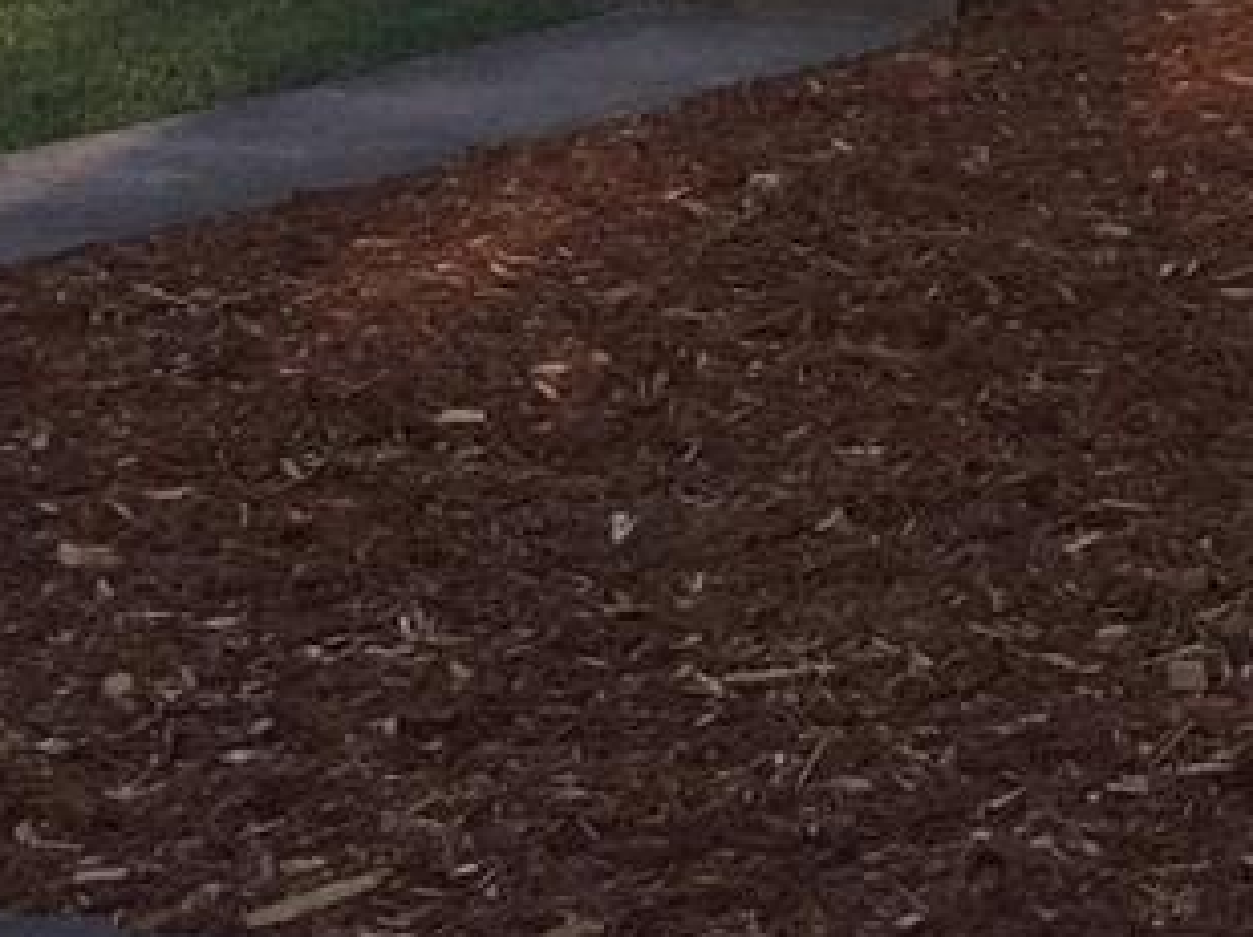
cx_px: 1764
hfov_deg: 13.4
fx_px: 5098
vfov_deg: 10.2
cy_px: -333
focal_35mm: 141
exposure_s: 1/465
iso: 32
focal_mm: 4.15
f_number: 2.2
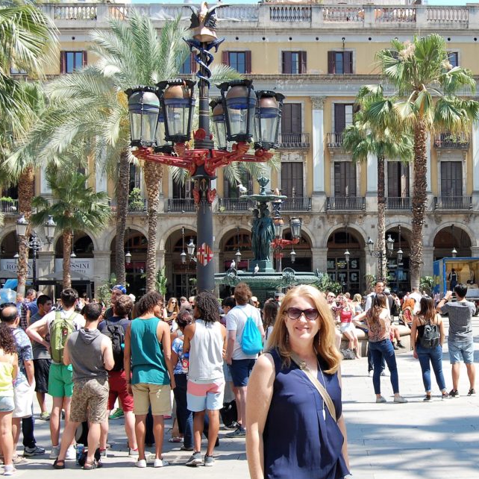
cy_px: 230
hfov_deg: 26.2
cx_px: 359
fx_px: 1018
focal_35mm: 65
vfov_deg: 26.5
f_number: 7.1
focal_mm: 32
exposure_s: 1/200
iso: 200
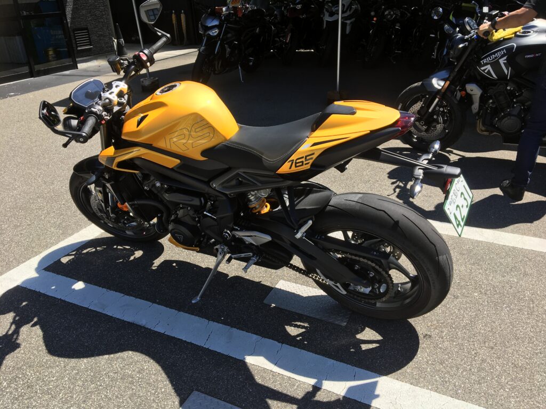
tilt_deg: -24.3
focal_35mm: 29
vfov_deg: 48.2
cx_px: 273
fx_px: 457
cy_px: 204
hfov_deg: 61.7
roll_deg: +2.9
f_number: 2.2
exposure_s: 1/777
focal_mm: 4.15
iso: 25
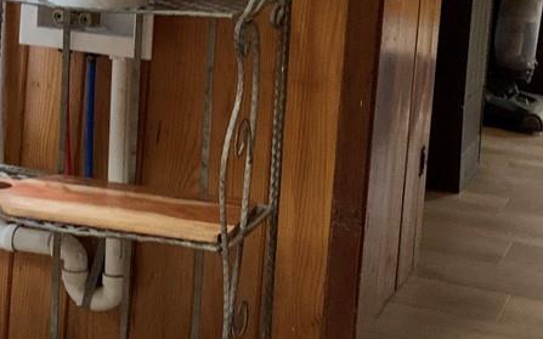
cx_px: 165
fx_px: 1627
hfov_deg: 18.9
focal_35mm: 110
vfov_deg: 11.6
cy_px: -103
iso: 100
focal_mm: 3
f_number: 1.8
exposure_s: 1/60
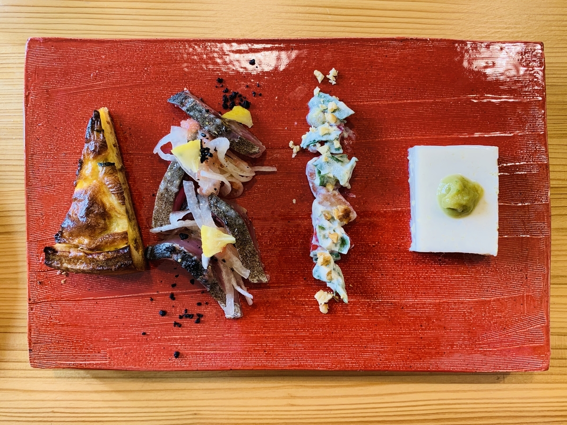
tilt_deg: -87.9
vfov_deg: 53.1
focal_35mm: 26
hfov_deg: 67.3
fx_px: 426
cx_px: 284
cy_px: 212
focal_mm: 4.25
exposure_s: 1/50
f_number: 1.8
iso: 64
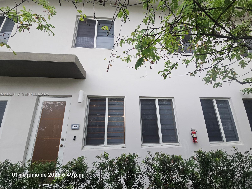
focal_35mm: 13
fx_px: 95
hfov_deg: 106.2
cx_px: 126
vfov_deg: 89.9
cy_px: 94
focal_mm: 2.2
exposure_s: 1/60
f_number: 2.2
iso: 64
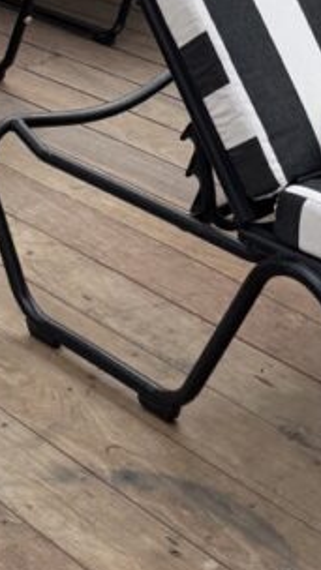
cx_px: 126
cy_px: -137
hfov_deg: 13.7
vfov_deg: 22.1
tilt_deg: -12.6
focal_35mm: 88
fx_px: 1332
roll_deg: +1.4
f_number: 1.78
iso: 100
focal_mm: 6.76
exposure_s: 1/1855
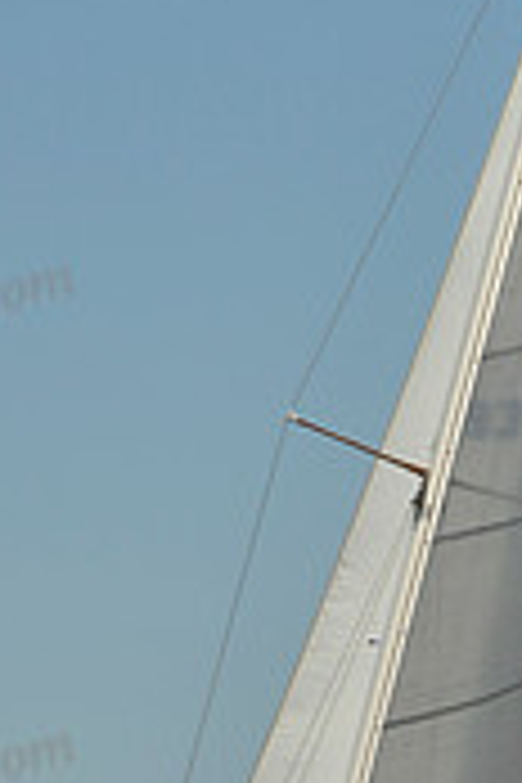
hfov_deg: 4.5
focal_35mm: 306
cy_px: 518
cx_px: 308
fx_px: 6655
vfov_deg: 6.7
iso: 200
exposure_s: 1/640
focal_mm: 92
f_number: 7.1
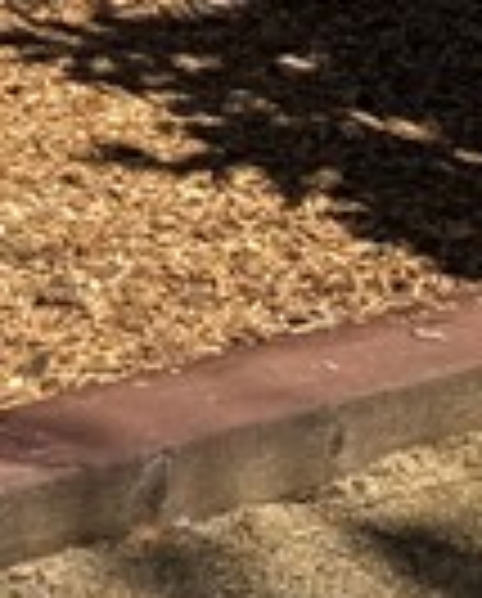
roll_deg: +0.7
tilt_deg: -1.8
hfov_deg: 6.2
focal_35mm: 180
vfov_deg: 9.7
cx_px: -1752
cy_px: -728
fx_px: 3199
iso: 80
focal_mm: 6.76
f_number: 1.78
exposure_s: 1/6173
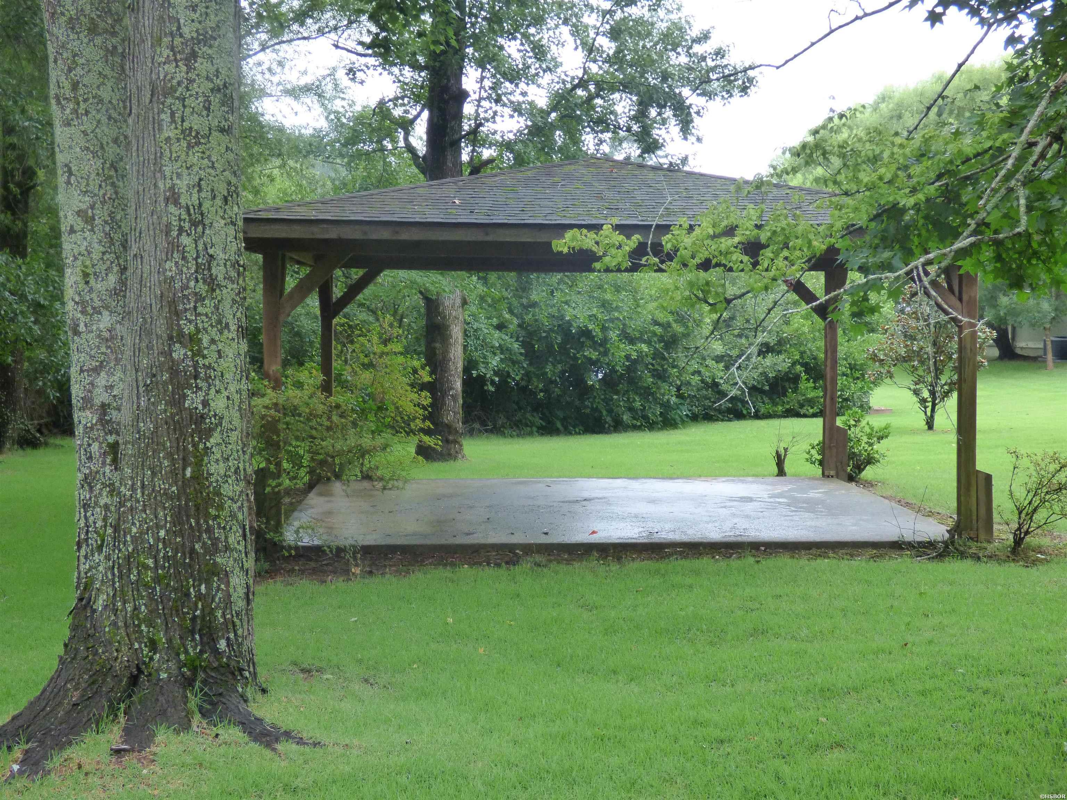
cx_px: 534
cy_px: 400
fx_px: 1788
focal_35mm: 58
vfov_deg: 25.2
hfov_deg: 33.2
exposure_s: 1/100
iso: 400
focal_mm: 9.92
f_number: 4
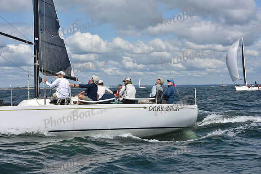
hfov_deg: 28.8
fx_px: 508
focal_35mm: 70
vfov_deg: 19.5
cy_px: 87
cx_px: 130
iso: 250
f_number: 9
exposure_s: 1/1250
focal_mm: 70
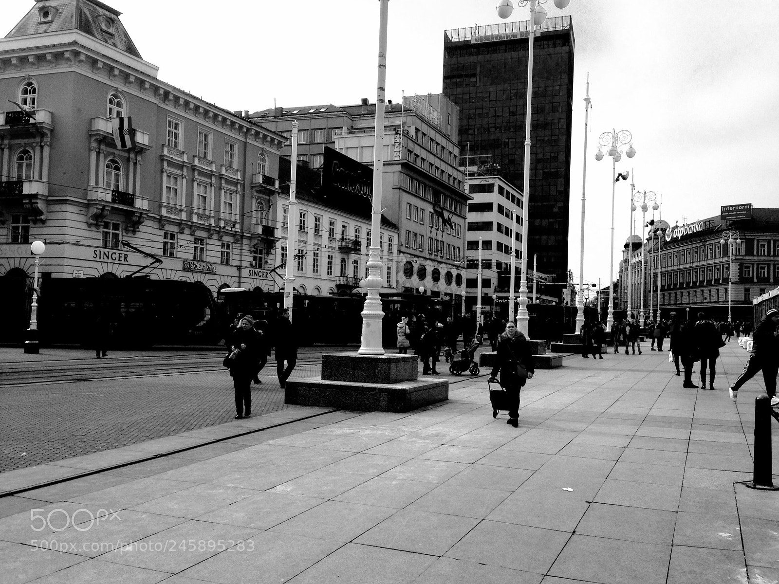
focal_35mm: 33
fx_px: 743
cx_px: 390
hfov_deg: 55.4
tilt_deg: +3.1
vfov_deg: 42.9
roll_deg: -2.3
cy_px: 292
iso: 50
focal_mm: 4.12
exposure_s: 1/1748
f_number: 2.4
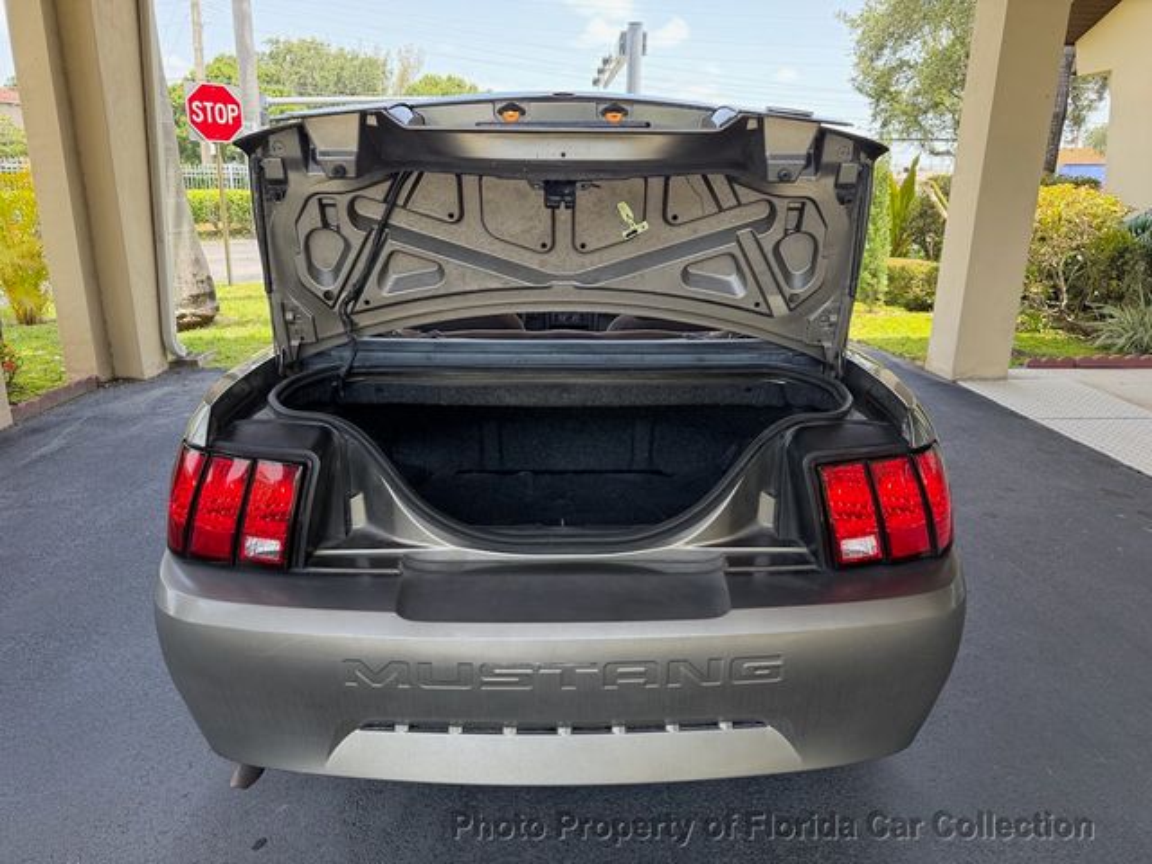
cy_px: 432
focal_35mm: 24
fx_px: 799
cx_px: 576
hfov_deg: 71.6
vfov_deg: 56.8
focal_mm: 6.76
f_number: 1.78
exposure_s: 1/325
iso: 100
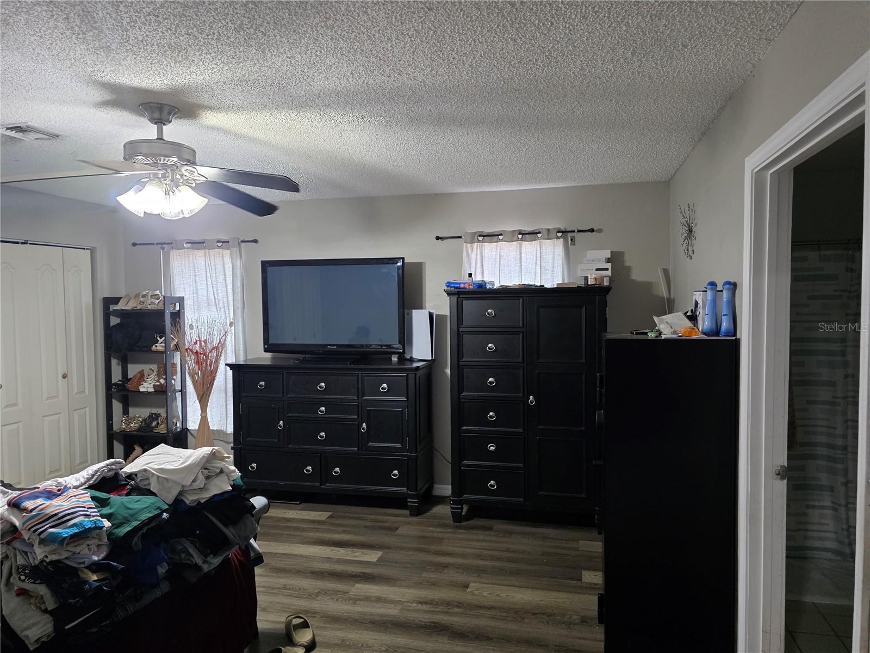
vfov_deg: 58.9
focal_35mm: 23
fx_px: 578
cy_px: 326
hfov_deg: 73.9
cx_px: 435
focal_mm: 6.3
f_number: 1.7
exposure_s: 1/120
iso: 800
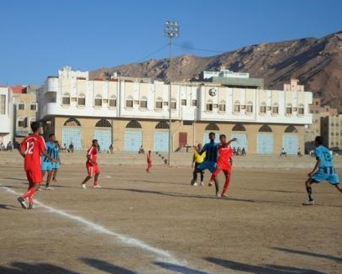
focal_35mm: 58
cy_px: 139
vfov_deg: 26.3
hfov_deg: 32.5
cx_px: 162
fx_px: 587
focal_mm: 9.7
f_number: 3.6
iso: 80
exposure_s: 1/1500
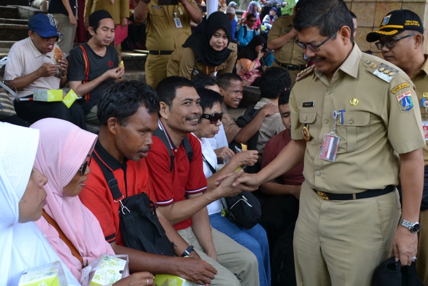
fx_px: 488
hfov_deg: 47.4
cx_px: 205
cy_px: 135
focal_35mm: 41
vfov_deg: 32.7
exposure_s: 1/125
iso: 400
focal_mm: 20
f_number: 5.6
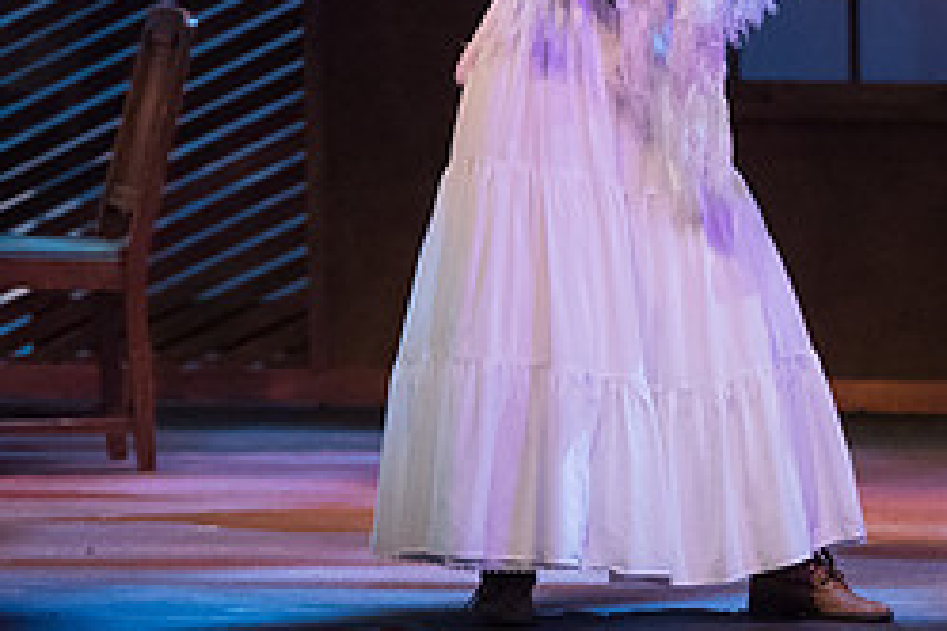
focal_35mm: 361
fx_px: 9496
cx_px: 996
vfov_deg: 3.8
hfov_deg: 5.7
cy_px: 10
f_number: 3.2
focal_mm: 155
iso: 5000
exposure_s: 1/320
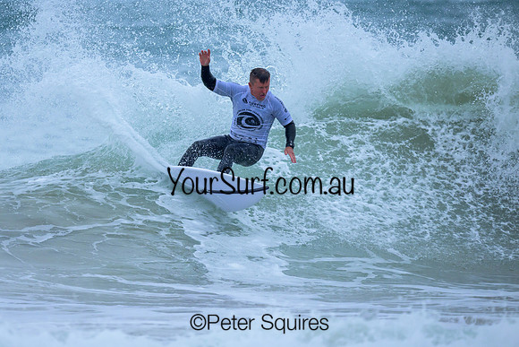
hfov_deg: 2.0
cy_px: 164
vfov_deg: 1.3
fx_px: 14906
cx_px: 184
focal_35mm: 1034
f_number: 6.3
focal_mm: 800
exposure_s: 1/2000
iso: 720
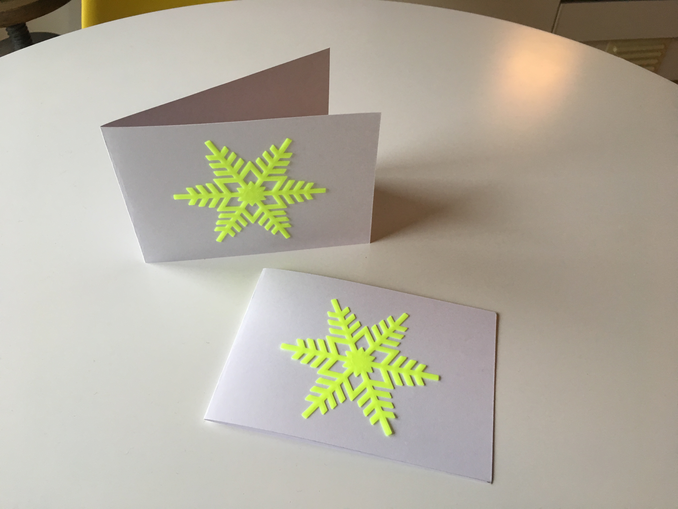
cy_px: 254
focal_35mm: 29
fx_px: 568
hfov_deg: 61.7
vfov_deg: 48.2
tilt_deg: -47.1
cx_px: 339
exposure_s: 1/33
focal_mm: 4.15
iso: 100
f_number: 2.2
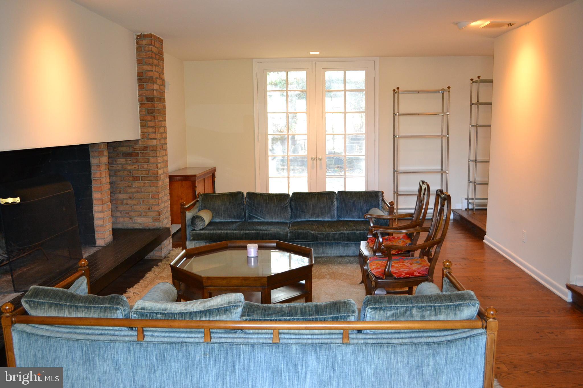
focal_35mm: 30
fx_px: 486
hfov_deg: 61.9
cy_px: 194
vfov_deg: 43.6
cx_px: 292
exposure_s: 1/60
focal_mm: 20
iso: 1100
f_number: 3.8
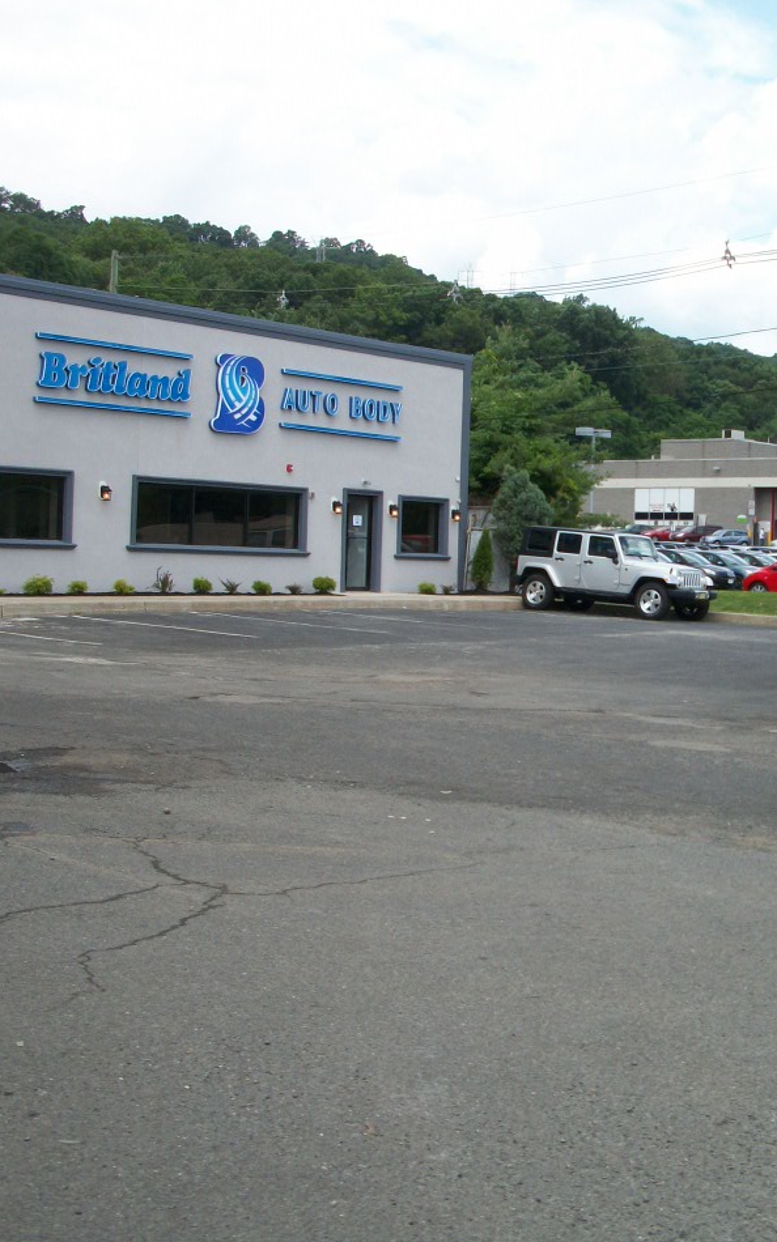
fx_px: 1694
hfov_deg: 25.3
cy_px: 616
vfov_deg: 40.3
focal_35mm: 50
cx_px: 648
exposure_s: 1/640
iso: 80
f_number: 3.1
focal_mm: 6.3
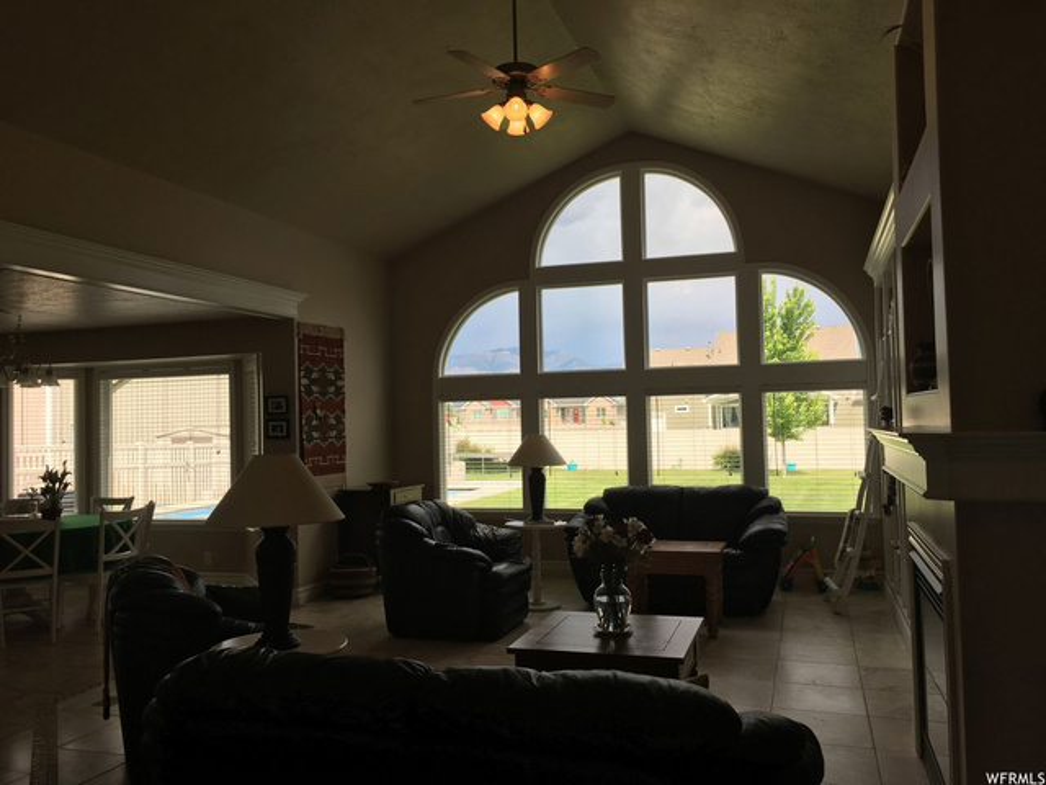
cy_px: 392
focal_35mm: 29
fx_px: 876
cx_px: 523
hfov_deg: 61.7
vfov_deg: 48.2
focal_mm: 4.15
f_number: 2.2
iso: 25
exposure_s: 1/432
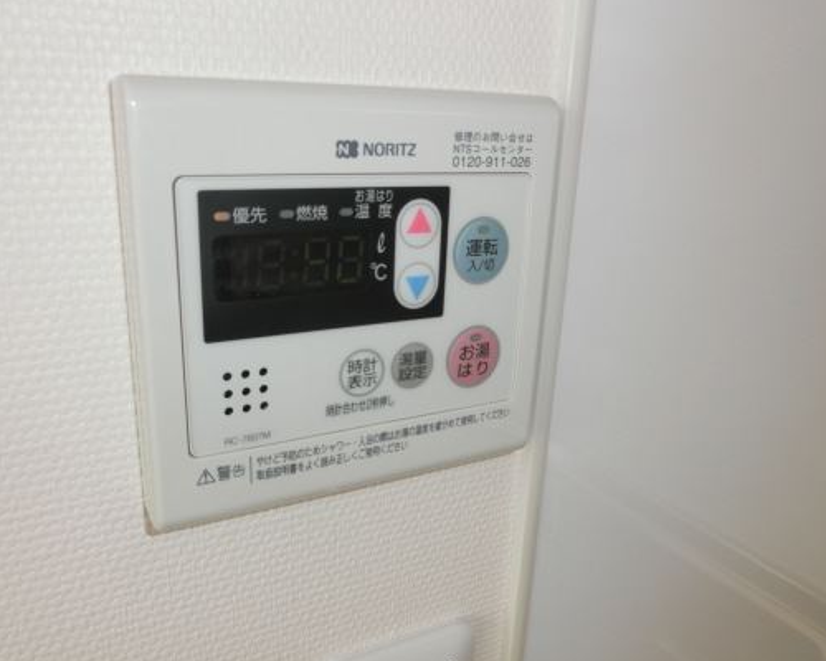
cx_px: 392
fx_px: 733
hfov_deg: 58.7
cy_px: 362
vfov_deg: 48.4
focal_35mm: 30
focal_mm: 4.24
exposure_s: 1/125
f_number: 3
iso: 80
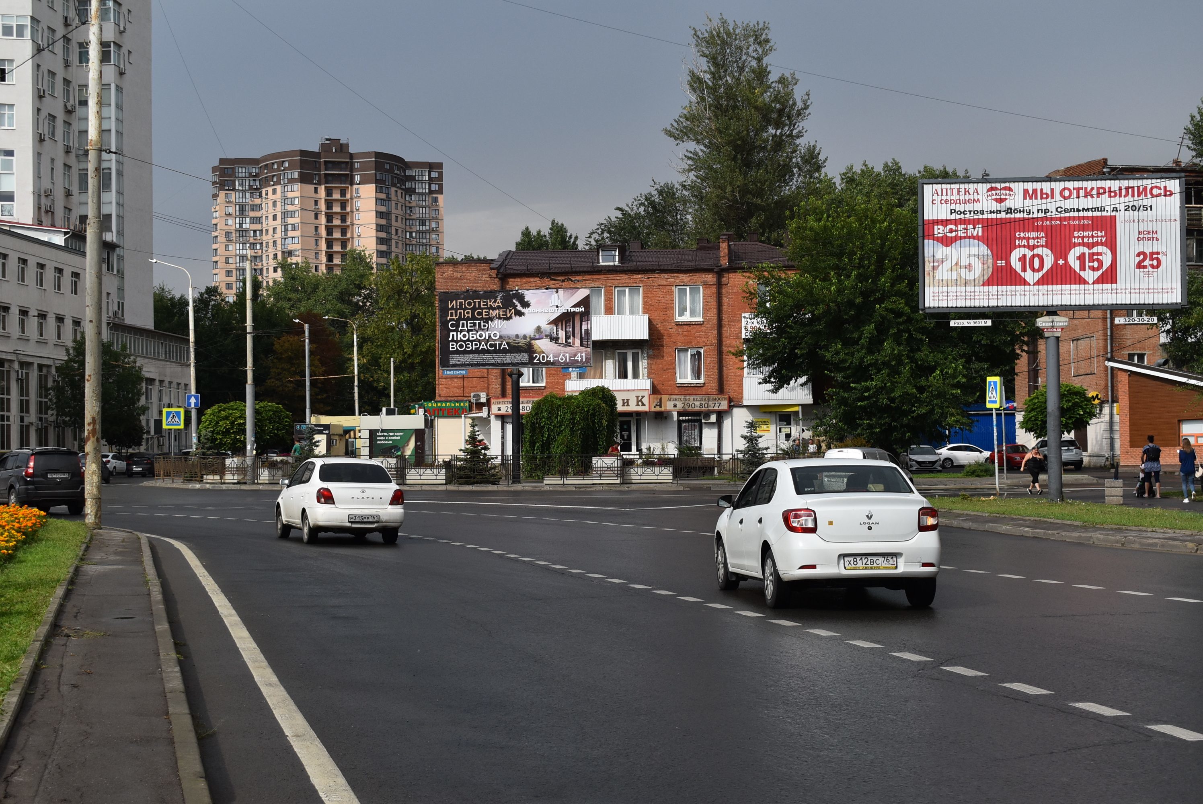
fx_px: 1806
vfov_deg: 25.1
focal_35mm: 54
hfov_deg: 36.8
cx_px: 602
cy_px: 402
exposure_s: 1/2000
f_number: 7.1
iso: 400
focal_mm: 36
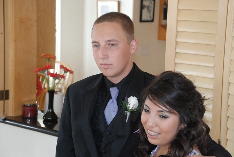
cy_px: 78
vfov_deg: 13.1
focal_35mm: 105
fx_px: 683
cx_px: 117
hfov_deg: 19.4
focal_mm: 70
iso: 1600
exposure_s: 1/60
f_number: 5.6
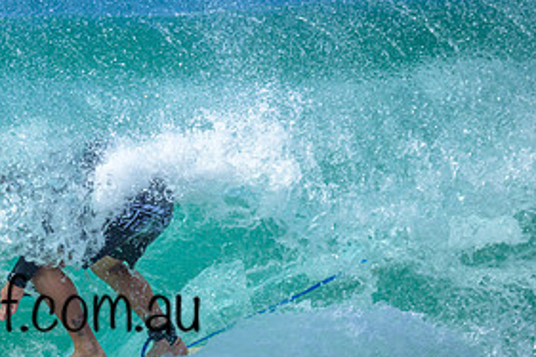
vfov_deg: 0.6
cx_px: 104
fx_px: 33792
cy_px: 231
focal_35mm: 2271
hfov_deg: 0.9
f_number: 6.3
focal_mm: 800
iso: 280
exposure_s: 1/2000
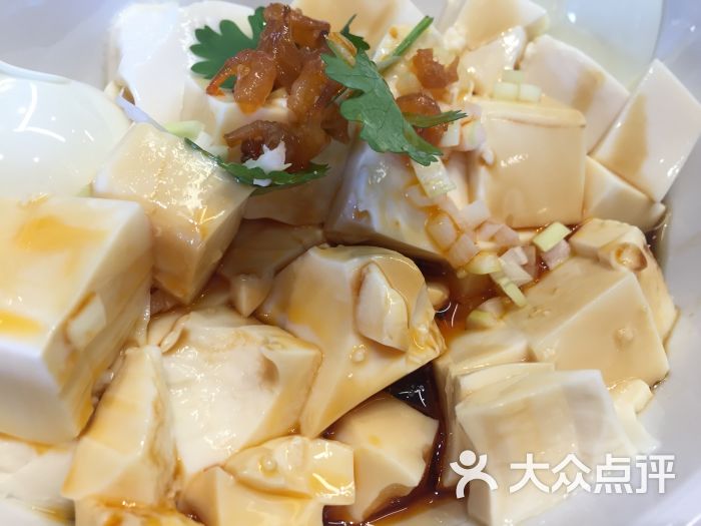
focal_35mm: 29
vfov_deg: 48.2
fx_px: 587
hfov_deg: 61.7
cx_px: 350
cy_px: 263
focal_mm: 4.15
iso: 32
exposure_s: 1/33
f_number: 2.2
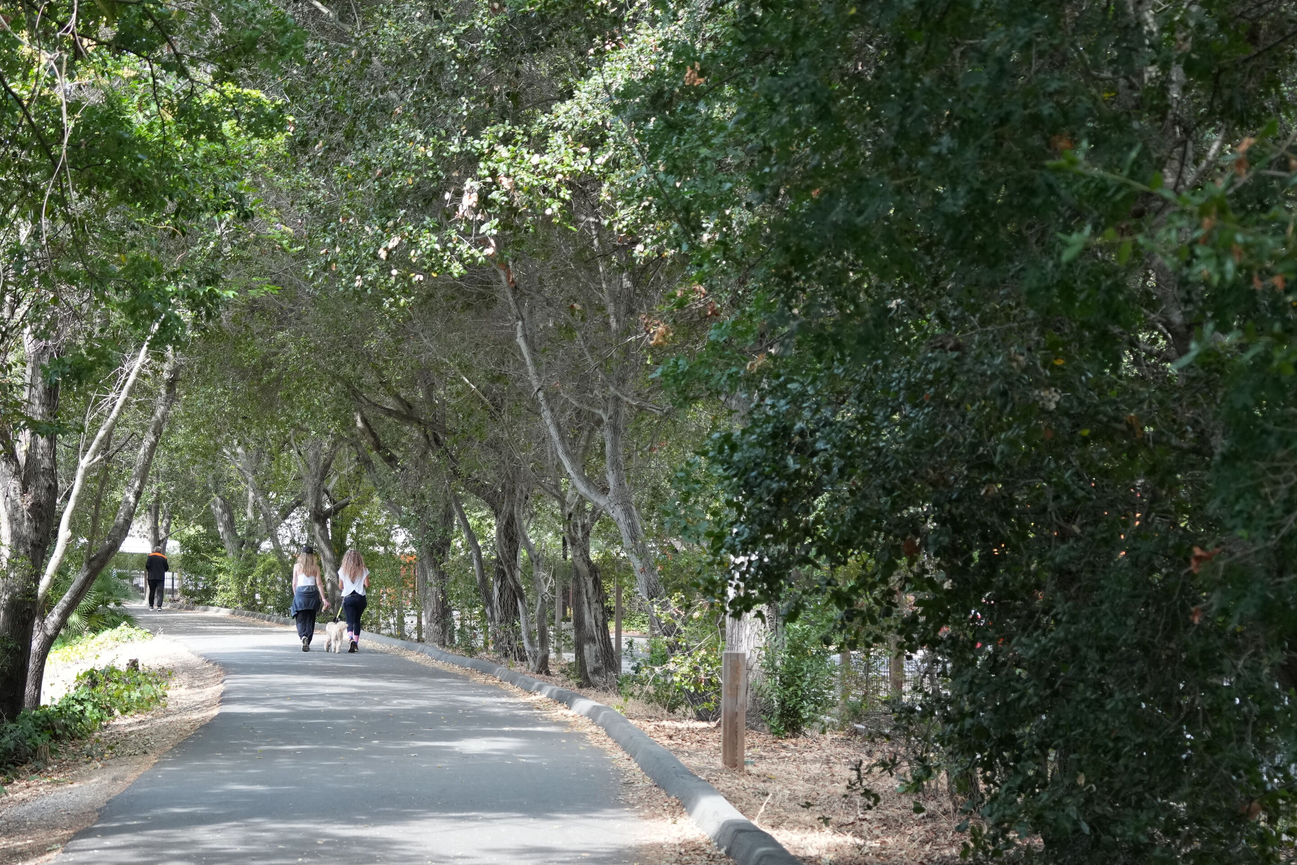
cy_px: 619
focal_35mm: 75
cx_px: 425
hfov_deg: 26.8
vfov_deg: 18.1
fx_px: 2702
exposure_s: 1/400
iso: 1000
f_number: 4.5
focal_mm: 50
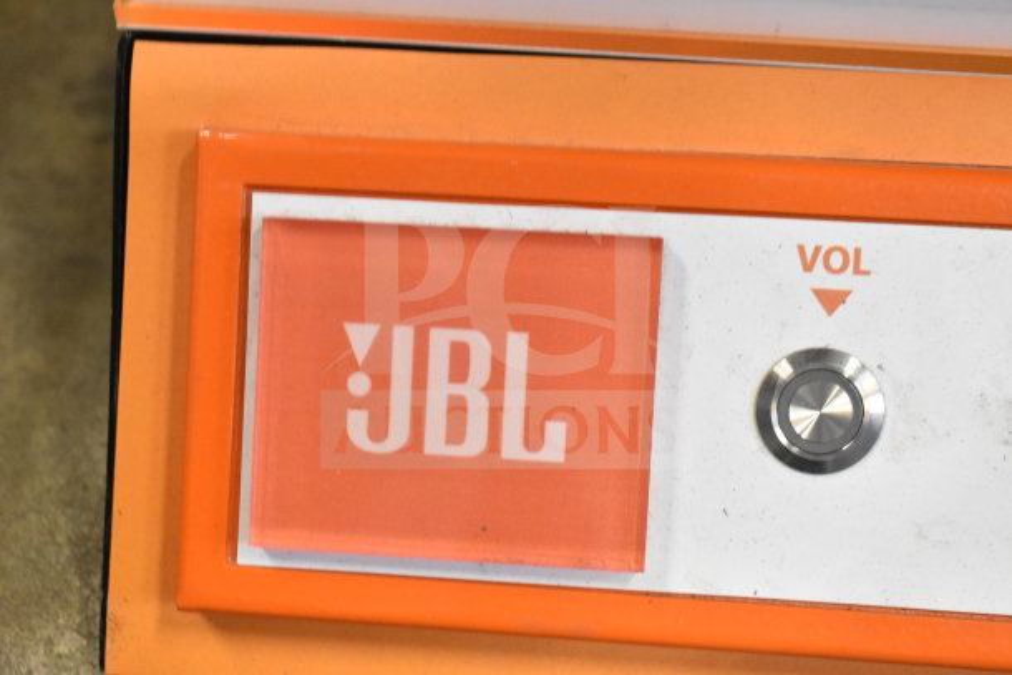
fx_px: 1940
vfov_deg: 19.7
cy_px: 338
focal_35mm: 69
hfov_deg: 29.2
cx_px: 506
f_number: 5.3
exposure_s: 1/80
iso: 5600
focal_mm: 46
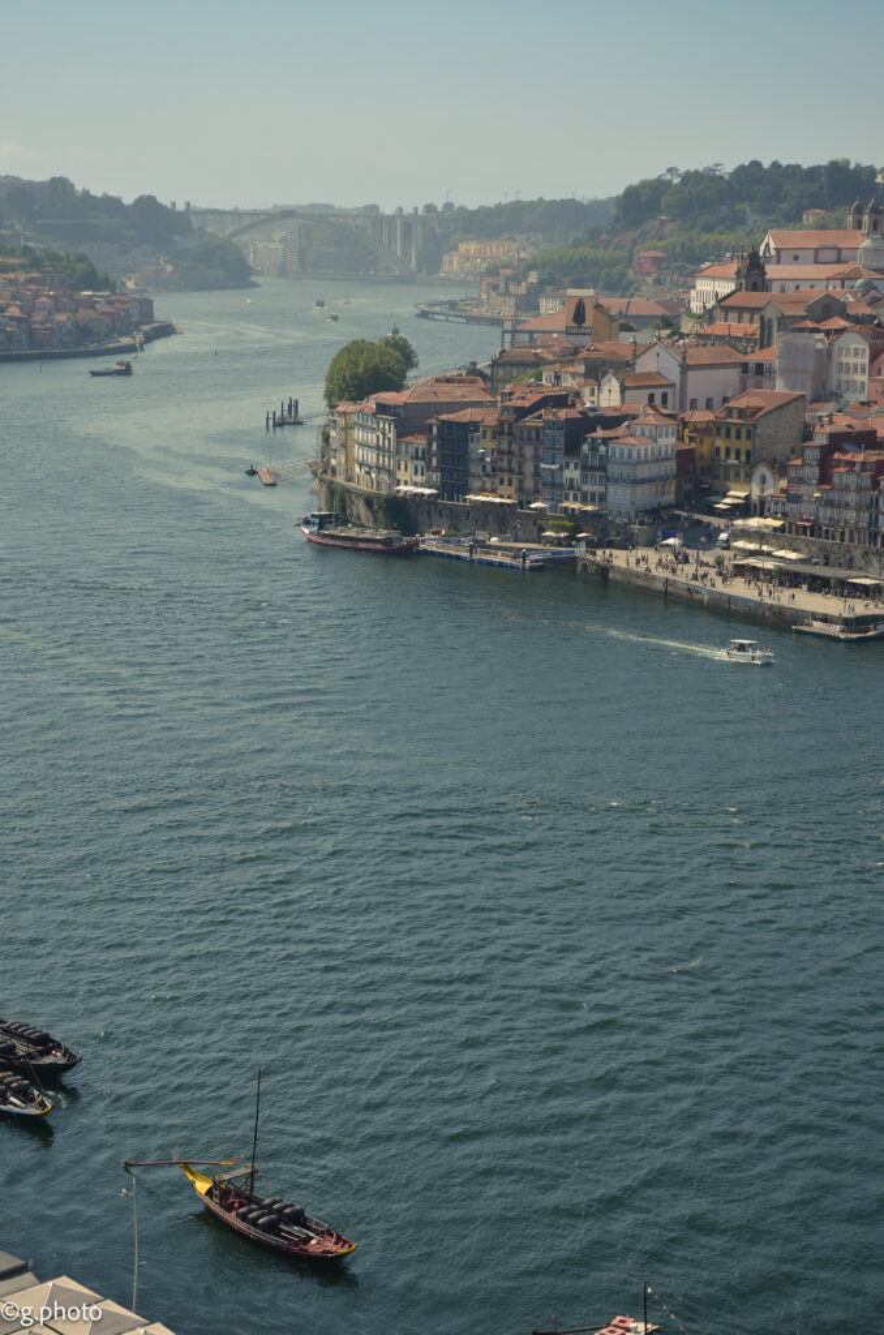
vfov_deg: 28.1
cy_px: 668
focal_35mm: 72
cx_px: 442
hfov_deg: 18.8
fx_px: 2664
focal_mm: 48
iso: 100
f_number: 7.1
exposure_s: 1/640
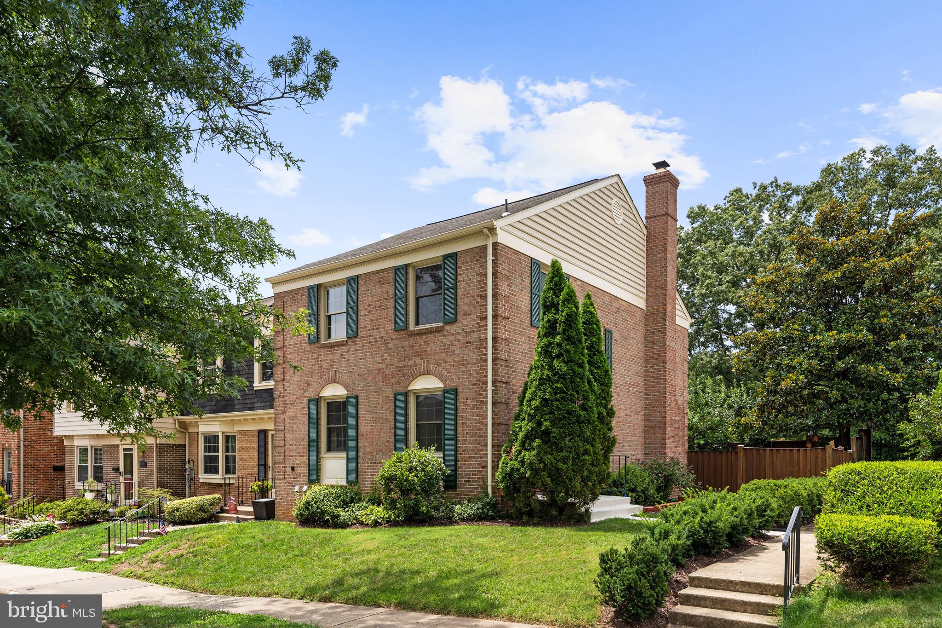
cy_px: 314
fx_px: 628
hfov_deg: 73.7
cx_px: 471
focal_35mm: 24
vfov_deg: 53.1
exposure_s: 1/800
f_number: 4.5
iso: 125
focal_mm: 24
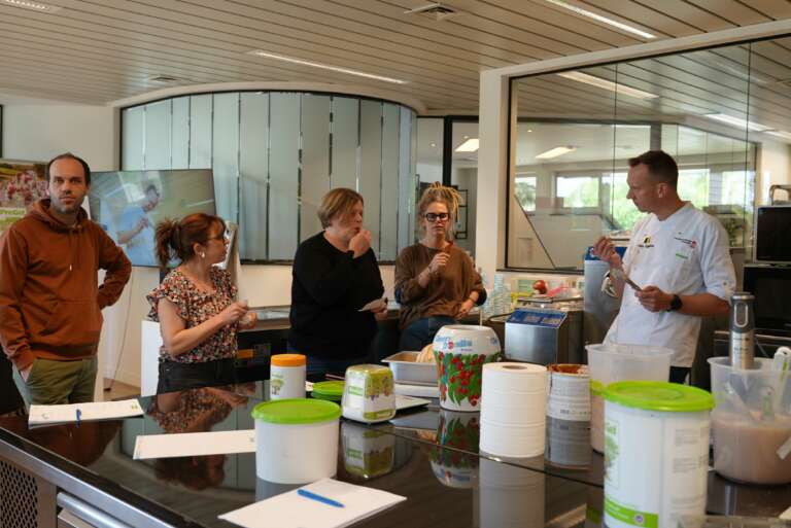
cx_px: 396
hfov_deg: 54.4
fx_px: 769
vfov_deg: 37.9
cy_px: 264
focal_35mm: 35
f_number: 4
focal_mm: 35
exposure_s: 1/160
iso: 400
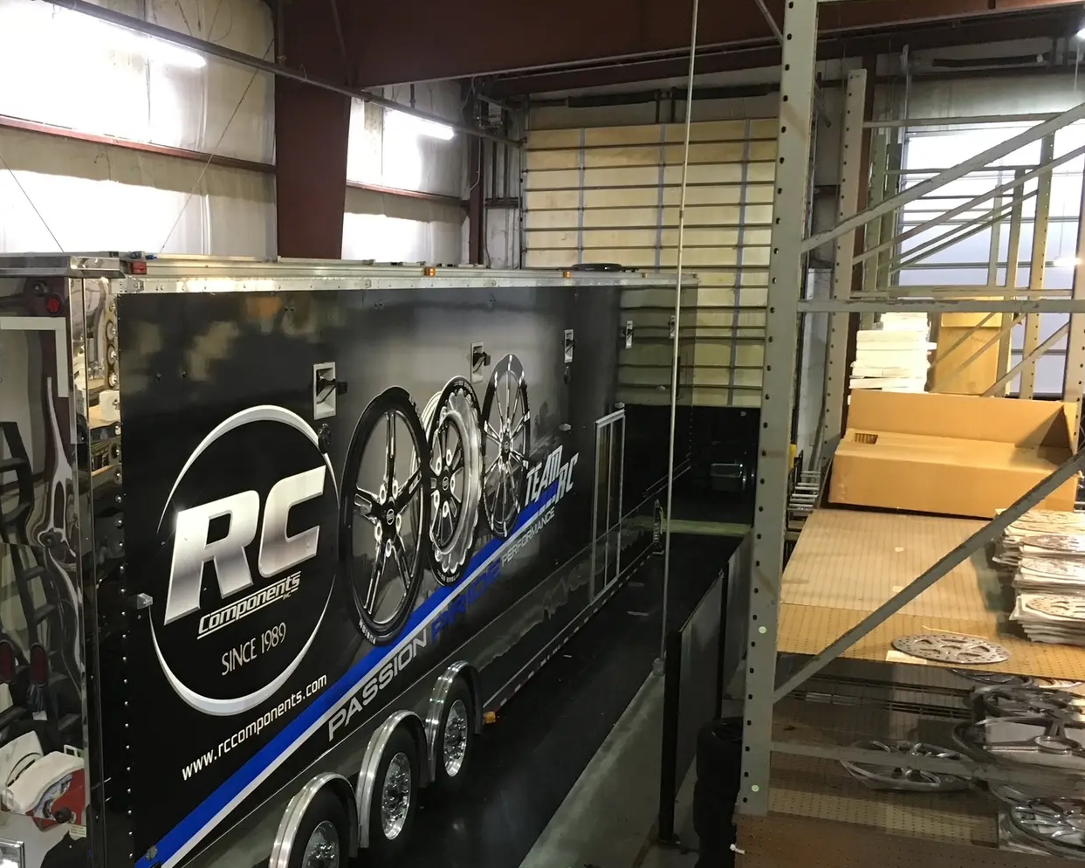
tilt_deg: -12.7
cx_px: 305
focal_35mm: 41
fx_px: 1316
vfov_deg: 36.3
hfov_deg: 43.7
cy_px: 540
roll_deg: +0.0
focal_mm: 4.15
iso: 200
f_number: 2.2
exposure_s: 1/24
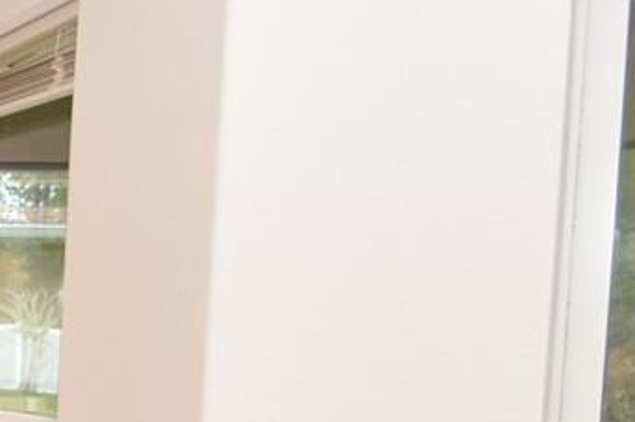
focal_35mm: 70
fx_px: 1234
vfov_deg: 18.7
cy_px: 459
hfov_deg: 19.4
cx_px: -578
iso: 320
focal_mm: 10
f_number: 4
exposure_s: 1/60
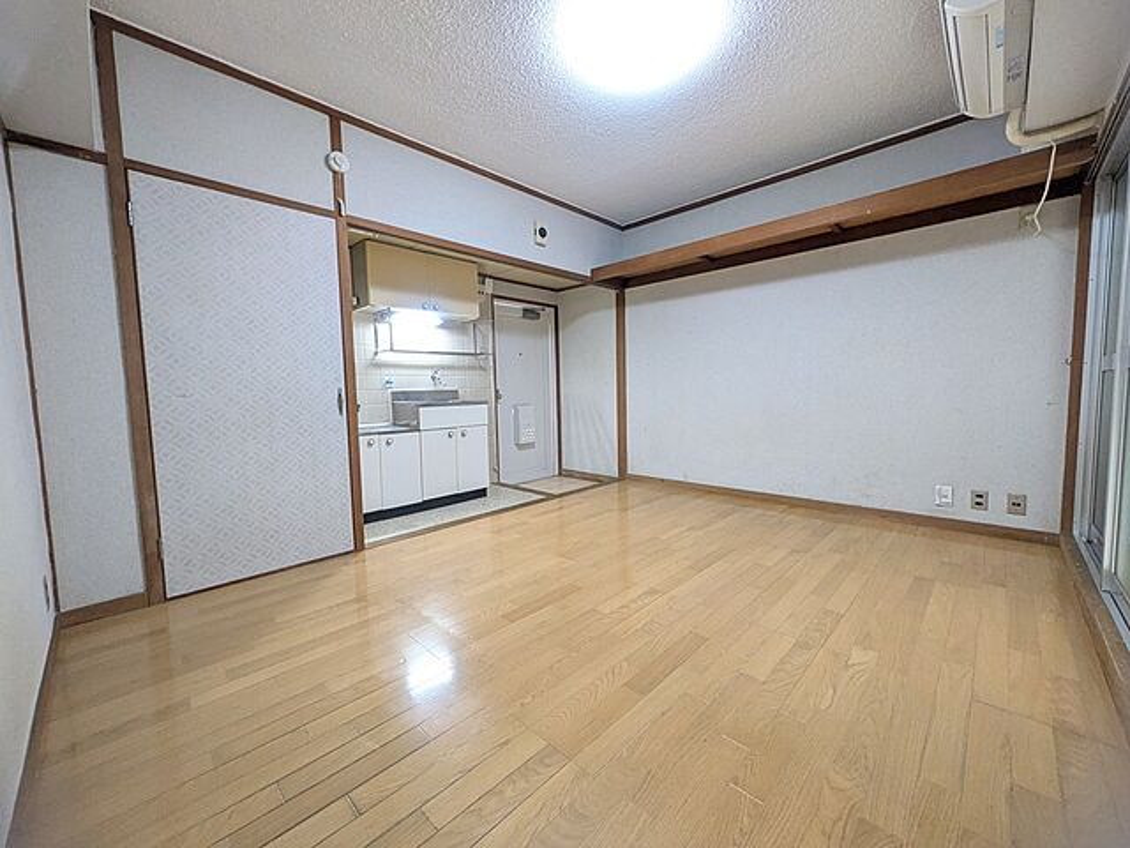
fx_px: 457
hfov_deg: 102.1
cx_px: 565
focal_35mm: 14
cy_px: 424
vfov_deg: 85.7
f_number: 2.2
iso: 419
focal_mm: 1.83
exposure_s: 1/40
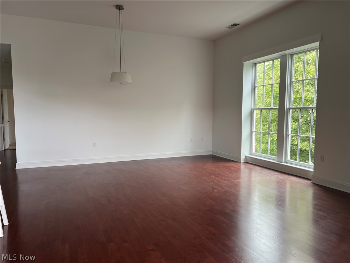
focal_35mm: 26
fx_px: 263
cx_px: 175
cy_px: 132
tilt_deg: -4.2
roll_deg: -0.5
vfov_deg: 53.1
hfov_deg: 67.3
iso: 50
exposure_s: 1/121
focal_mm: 5.7
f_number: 1.5
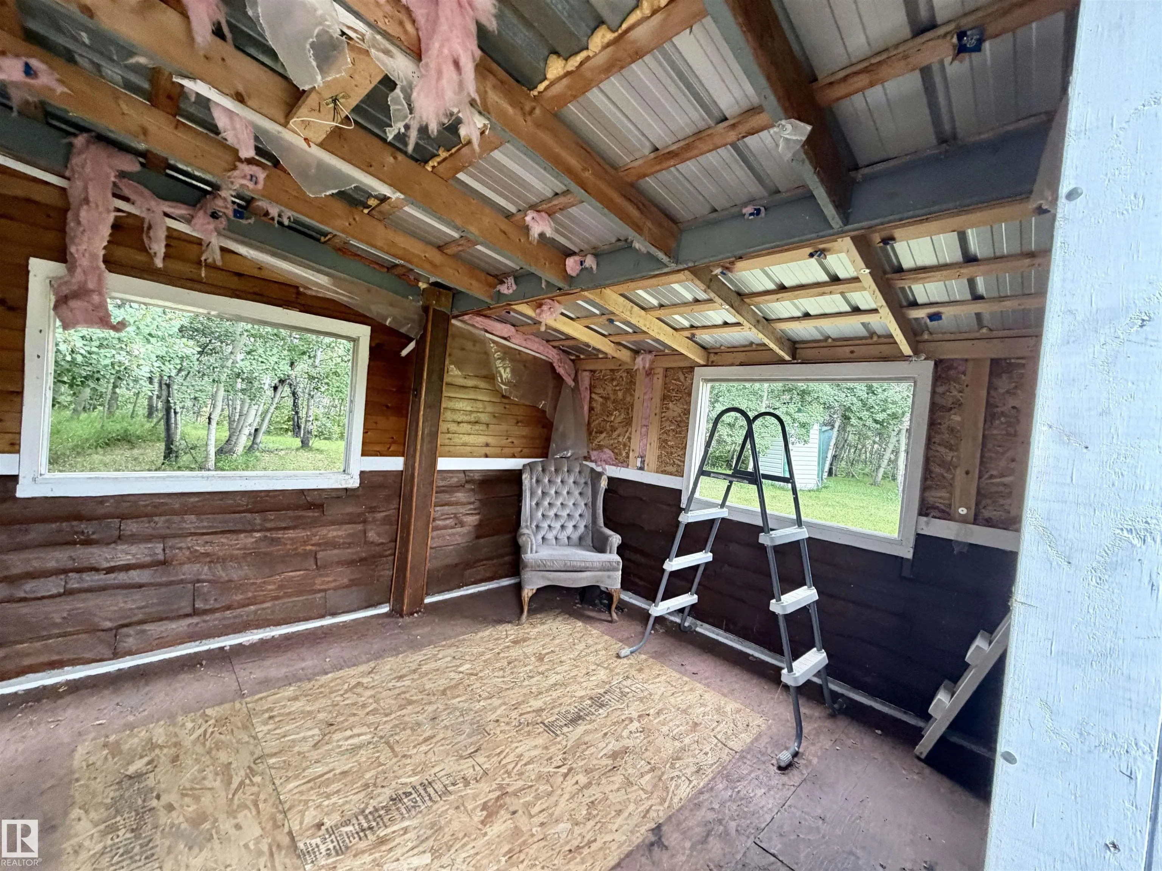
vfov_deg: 85.7
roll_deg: -3.4
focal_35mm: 14
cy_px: 436
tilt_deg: -1.9
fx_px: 470
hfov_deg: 102.1
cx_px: 581
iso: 320
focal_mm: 2.22
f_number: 2.2
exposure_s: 1/64
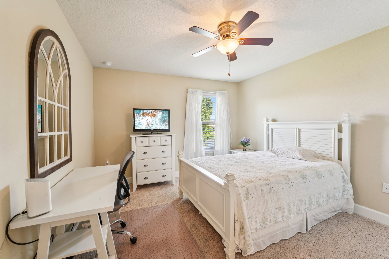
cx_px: 194
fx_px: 151
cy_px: 130
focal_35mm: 14
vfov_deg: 81.2
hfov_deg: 104.3
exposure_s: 1/1.25
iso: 100
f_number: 13
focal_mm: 14
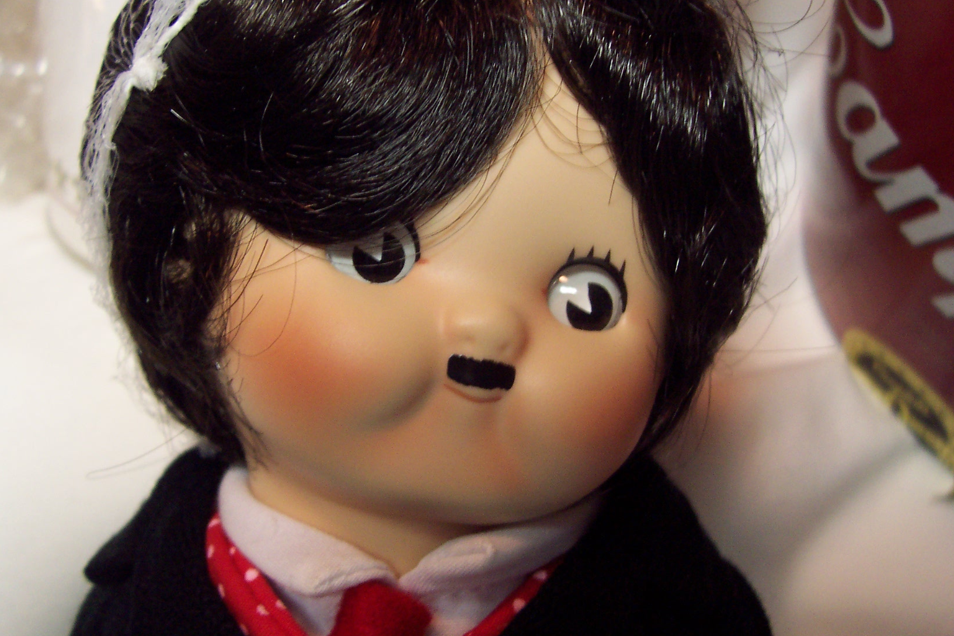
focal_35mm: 39
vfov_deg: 34.2
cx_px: 472
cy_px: 300
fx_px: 1033
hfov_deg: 49.6
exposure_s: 1/20
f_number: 2.8
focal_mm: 5.6
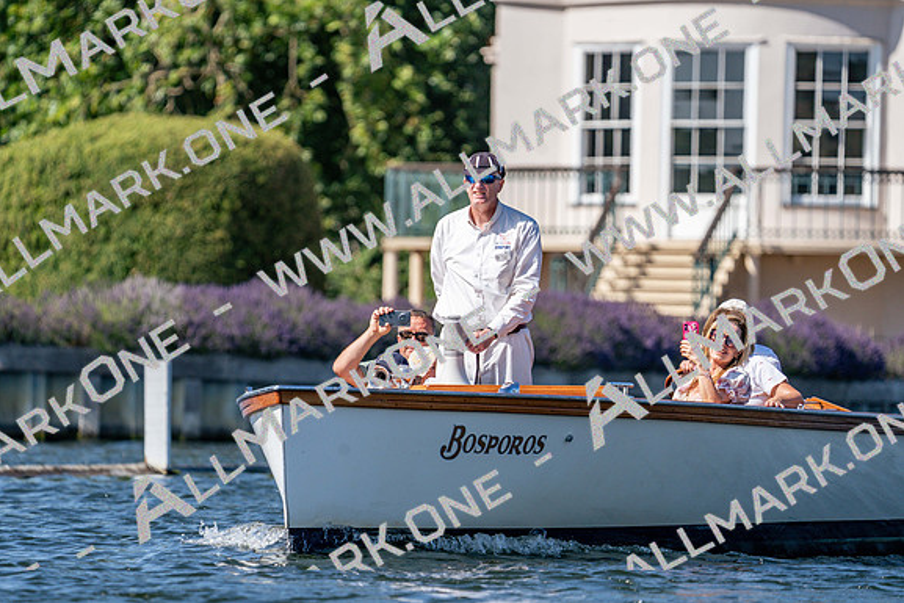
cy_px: 302
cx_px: 451
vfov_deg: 3.4
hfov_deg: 5.1
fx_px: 10097
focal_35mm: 402
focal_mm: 400
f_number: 6.3
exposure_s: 1/1600
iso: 250
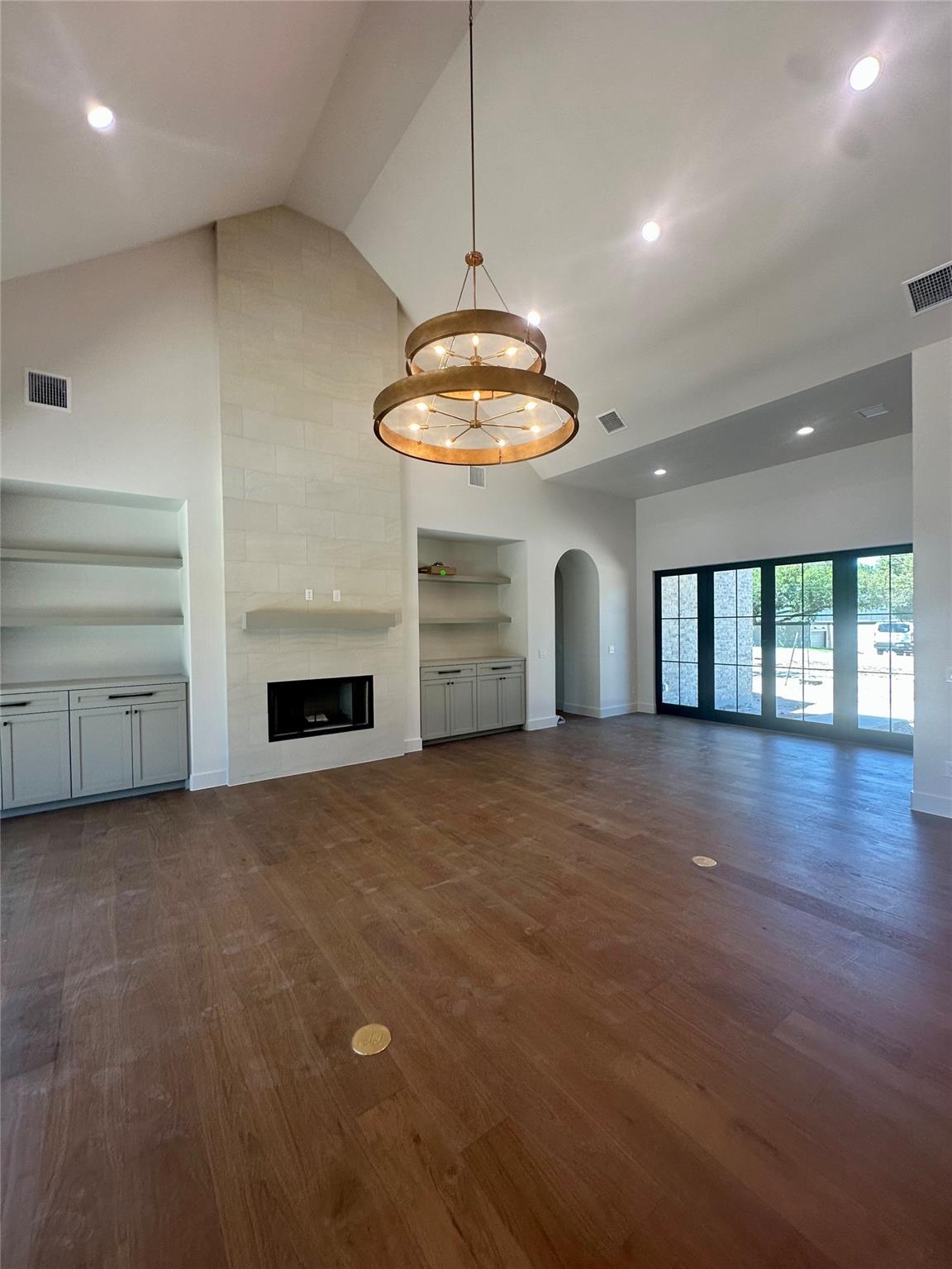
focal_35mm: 14
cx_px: 476
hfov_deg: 85.7
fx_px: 513
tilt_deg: -0.8
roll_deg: -0.6
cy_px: 634
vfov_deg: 102.1
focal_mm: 2.22
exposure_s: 1/120
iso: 80
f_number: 2.2
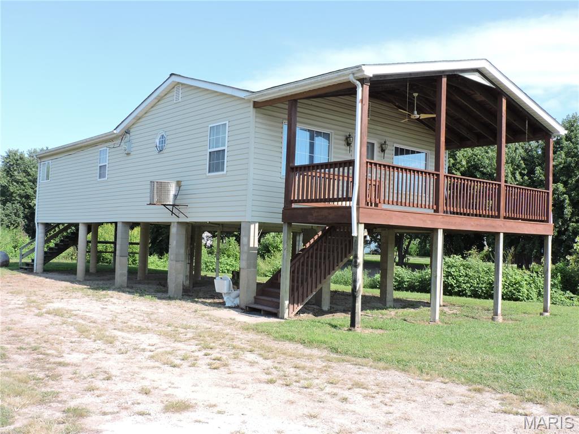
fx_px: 585
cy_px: 217
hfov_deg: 52.6
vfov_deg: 40.7
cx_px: 290
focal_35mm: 35
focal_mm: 6.2
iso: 100
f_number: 5.7
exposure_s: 1/160
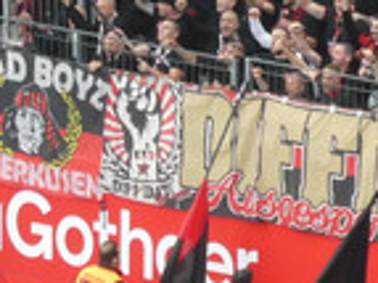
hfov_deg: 2.6
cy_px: -315
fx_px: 8390
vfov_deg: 1.9
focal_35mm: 769
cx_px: -106
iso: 320
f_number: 5.6
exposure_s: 1/80
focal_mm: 30.9
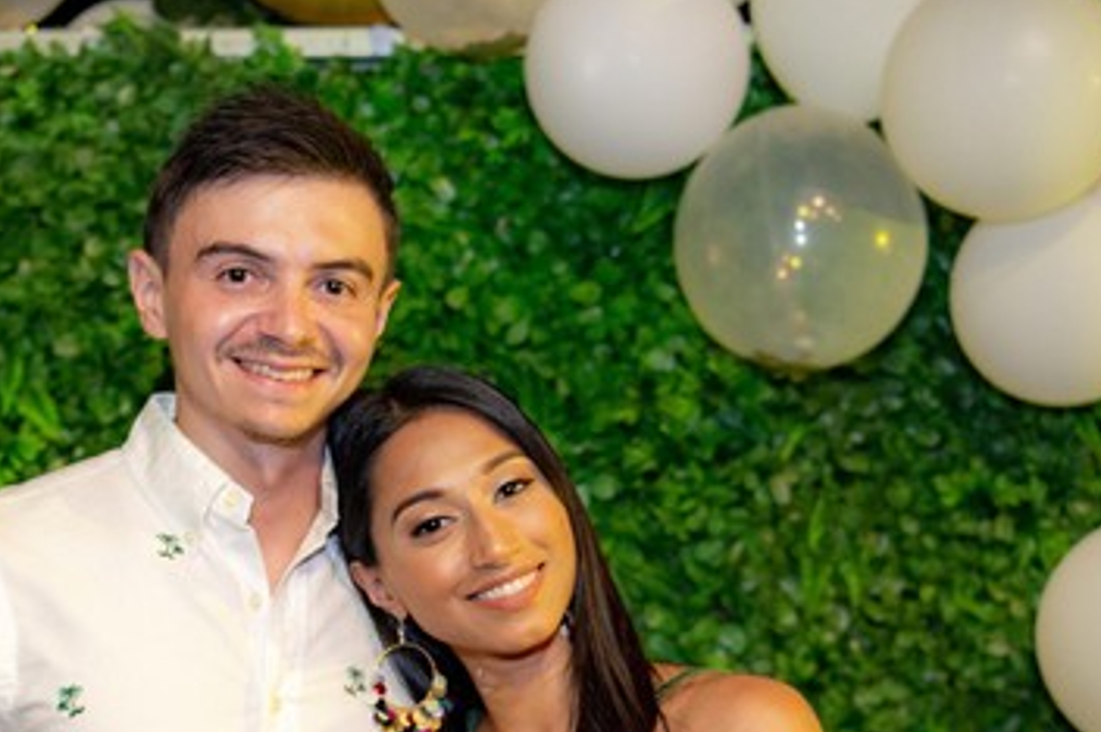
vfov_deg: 16.6
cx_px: 446
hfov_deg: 24.7
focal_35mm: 82
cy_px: 532
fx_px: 2505
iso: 1600
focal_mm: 40
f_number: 2.8
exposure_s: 1/20
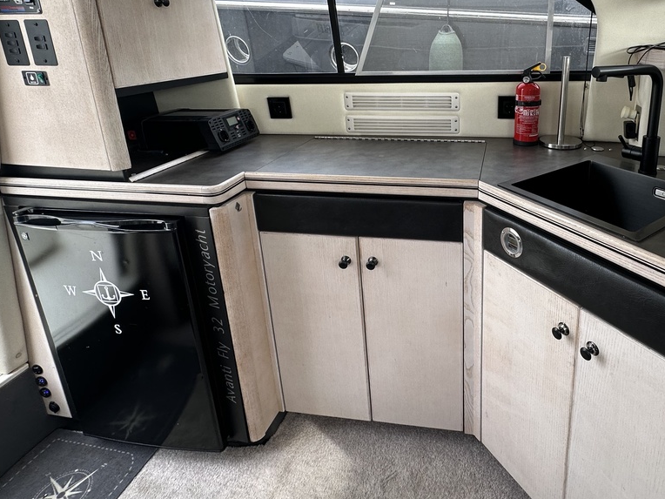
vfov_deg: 58.9
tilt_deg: -16.2
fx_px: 423
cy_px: 145
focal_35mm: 22
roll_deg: -0.7
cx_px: 450
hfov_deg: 73.8
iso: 64
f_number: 2.2
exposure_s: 1/99
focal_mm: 2.22
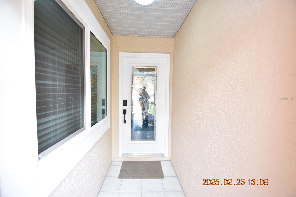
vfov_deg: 77.3
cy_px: 98
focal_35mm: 15
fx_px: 123
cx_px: 148
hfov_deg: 100.4
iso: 400
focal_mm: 10
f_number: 4
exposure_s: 1/60
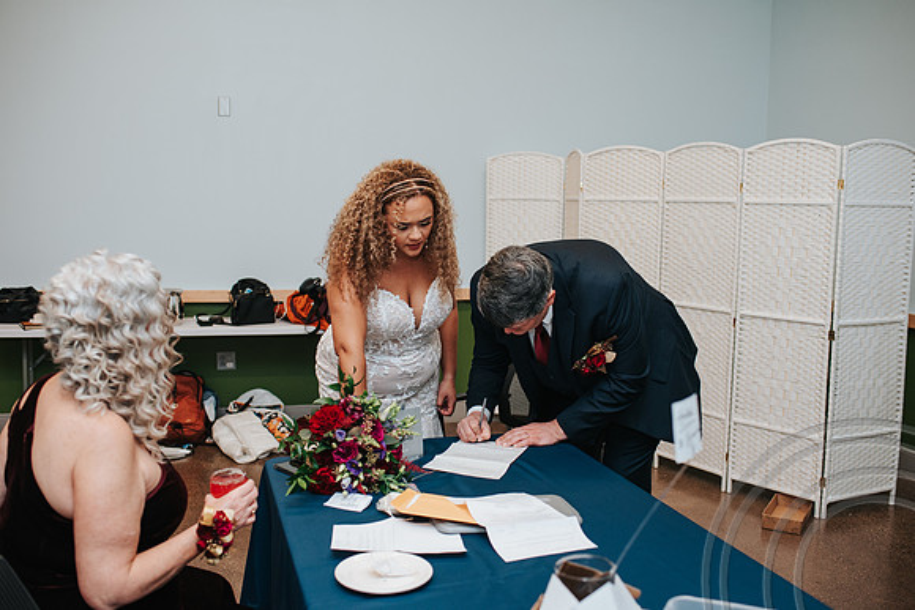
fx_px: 890
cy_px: 305
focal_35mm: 35
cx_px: 458
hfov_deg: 54.4
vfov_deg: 37.9
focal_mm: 35
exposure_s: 1/200
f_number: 2.8
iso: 800
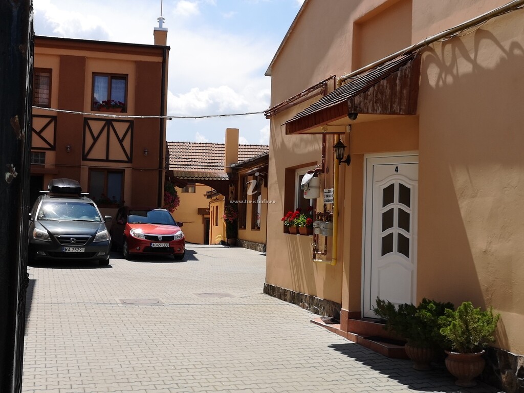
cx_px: 262
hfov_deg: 41.2
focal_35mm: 46
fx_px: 696
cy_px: 196
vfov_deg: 31.5
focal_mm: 3.95
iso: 50
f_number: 1.8
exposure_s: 1/2451
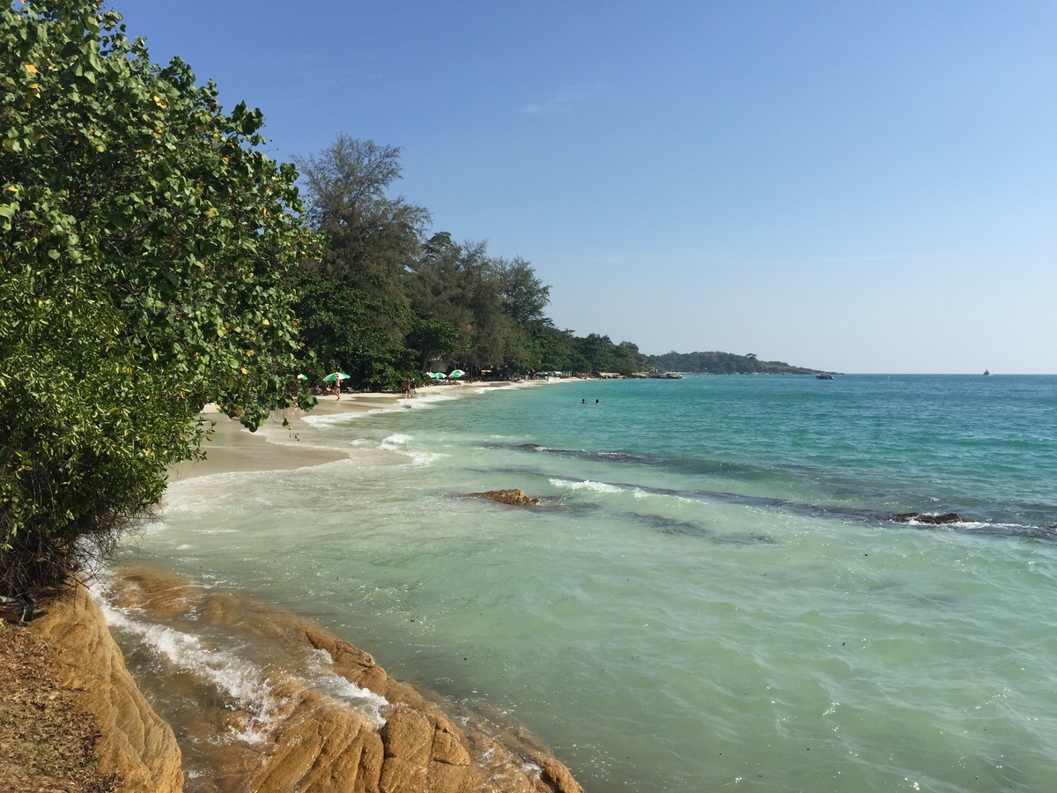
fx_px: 886
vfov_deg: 48.2
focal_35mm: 29
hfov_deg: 61.7
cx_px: 528
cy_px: 396
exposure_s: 1/3300
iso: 32
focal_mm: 4.15
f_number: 2.2
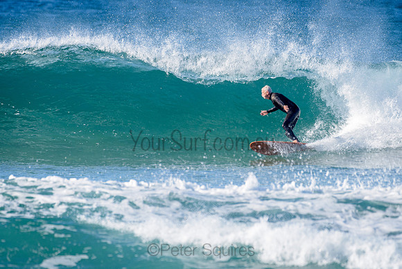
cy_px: 104
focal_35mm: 613
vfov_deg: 2.2
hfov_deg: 3.4
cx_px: 213
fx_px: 6842
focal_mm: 500
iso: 160
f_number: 5.6
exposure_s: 1/2000
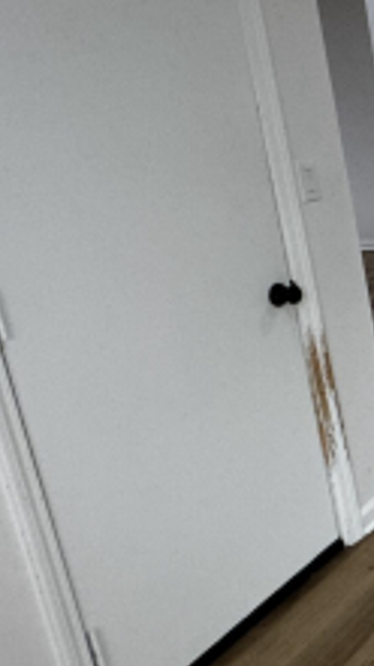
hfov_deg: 14.9
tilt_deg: -15.8
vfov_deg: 44.5
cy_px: 292
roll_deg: -0.3
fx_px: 813
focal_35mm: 46
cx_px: 906
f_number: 2.2
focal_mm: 2.22
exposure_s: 1/120
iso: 125
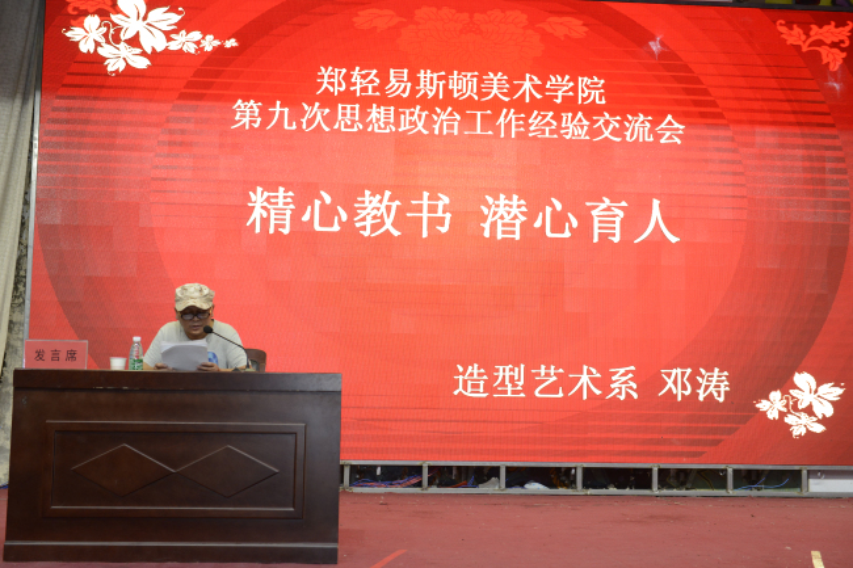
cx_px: 426
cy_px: 284
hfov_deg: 39.6
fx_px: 1184
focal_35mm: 50
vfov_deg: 27.0
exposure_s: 1/250
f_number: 4
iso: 1600
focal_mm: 50
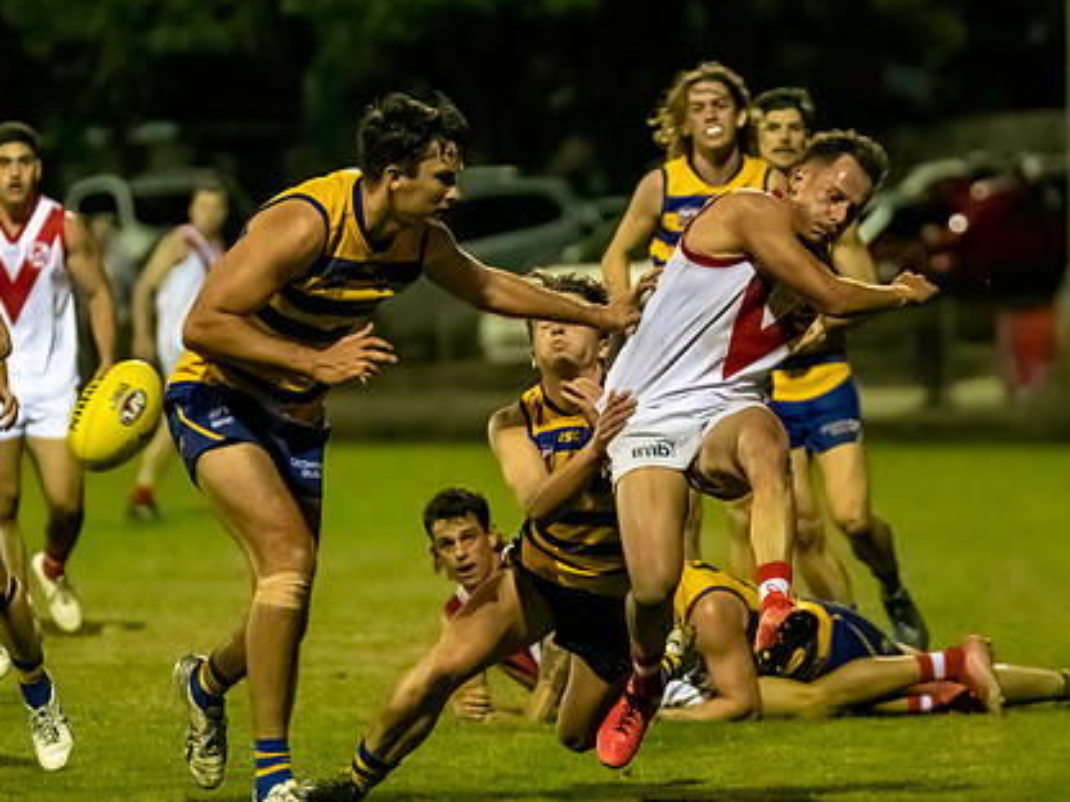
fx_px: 12488
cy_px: 426
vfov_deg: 3.7
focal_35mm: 404
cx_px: 625
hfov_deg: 4.9
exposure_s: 1/1250
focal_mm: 180
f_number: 2.8
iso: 10000
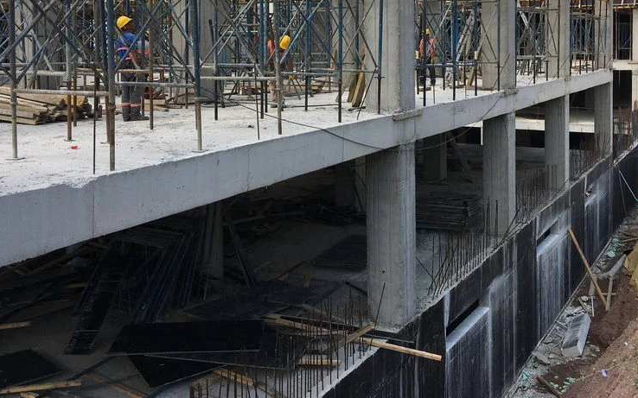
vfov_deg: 29.9
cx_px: 351
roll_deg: +0.8
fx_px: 730
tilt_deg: -1.2
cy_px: 89
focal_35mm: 42
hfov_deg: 47.1
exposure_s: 1/1099
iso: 25
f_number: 2.2
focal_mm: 4.15
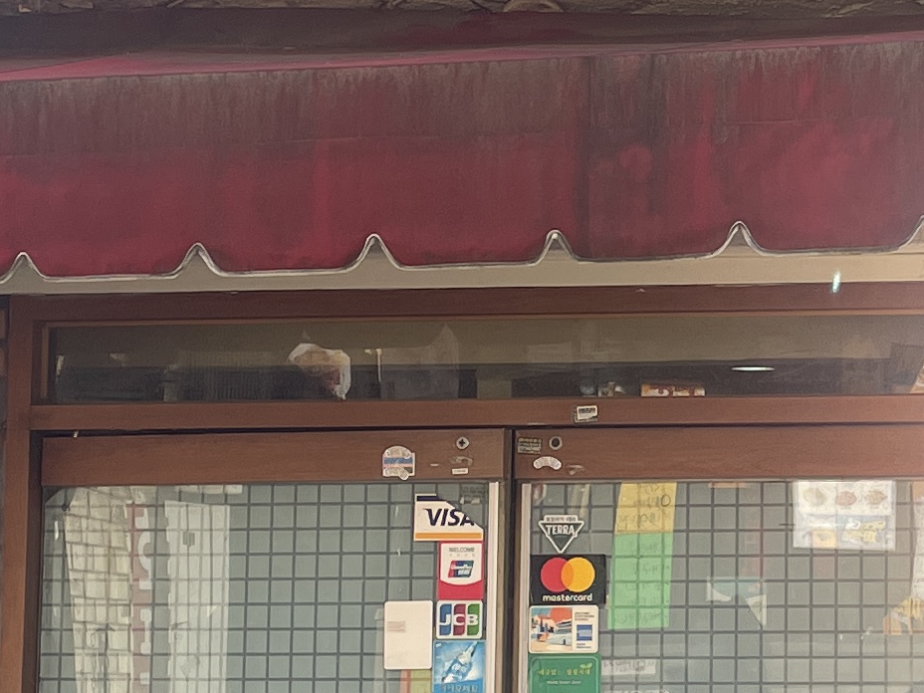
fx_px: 3016
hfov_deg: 16.9
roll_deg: +0.7
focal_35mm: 113
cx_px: 978
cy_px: 390
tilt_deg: +5.1
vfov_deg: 13.1
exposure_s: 1/600
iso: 32
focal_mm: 4.2
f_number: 1.6
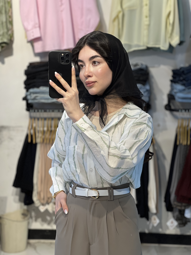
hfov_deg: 19.1
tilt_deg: -6.3
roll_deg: +0.2
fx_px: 566
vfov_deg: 25.3
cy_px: 128
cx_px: 96
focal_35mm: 77
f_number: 2.8
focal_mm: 9
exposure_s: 1/100
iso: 125
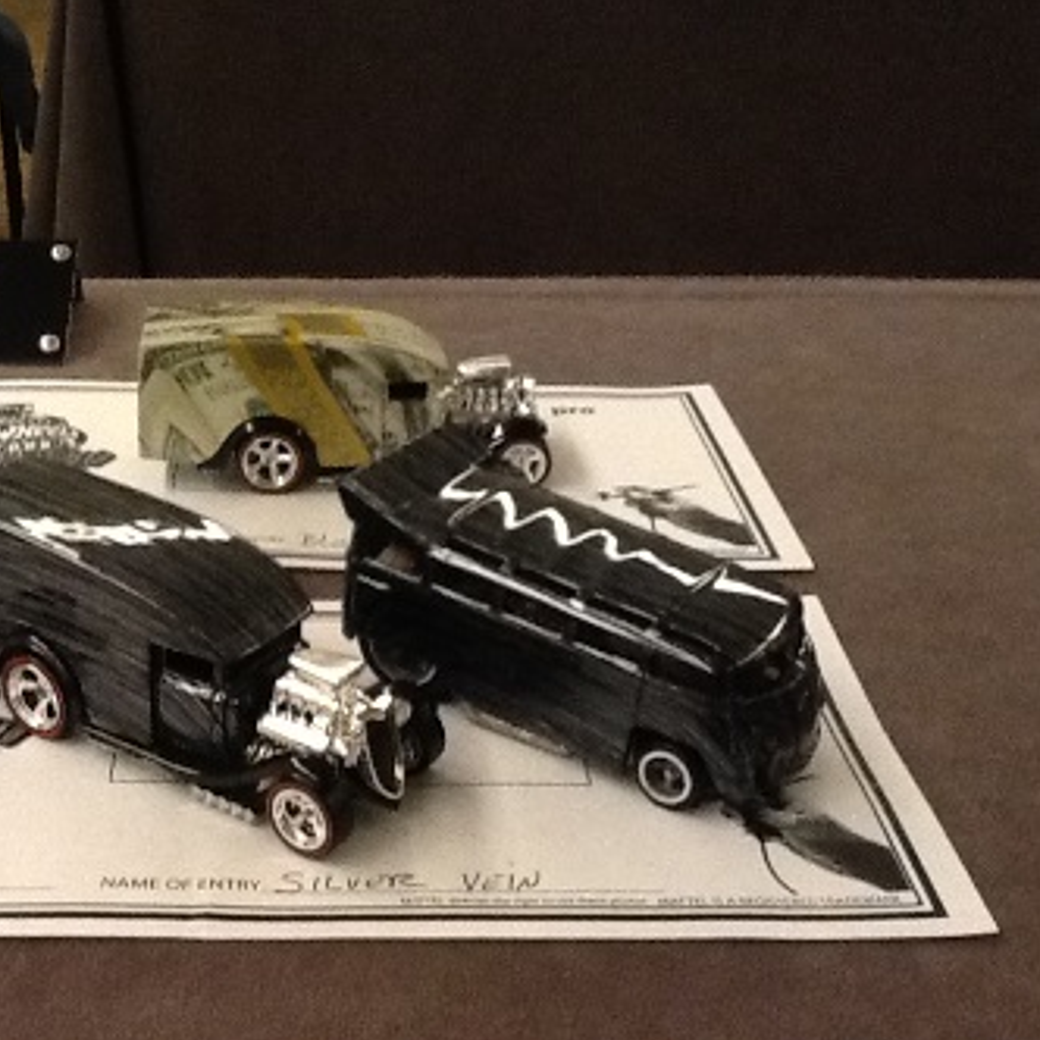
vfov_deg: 32.2
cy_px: 517
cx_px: 337
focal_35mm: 53
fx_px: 1802
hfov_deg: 31.9
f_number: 2.4
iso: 250
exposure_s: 1/30
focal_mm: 2.03
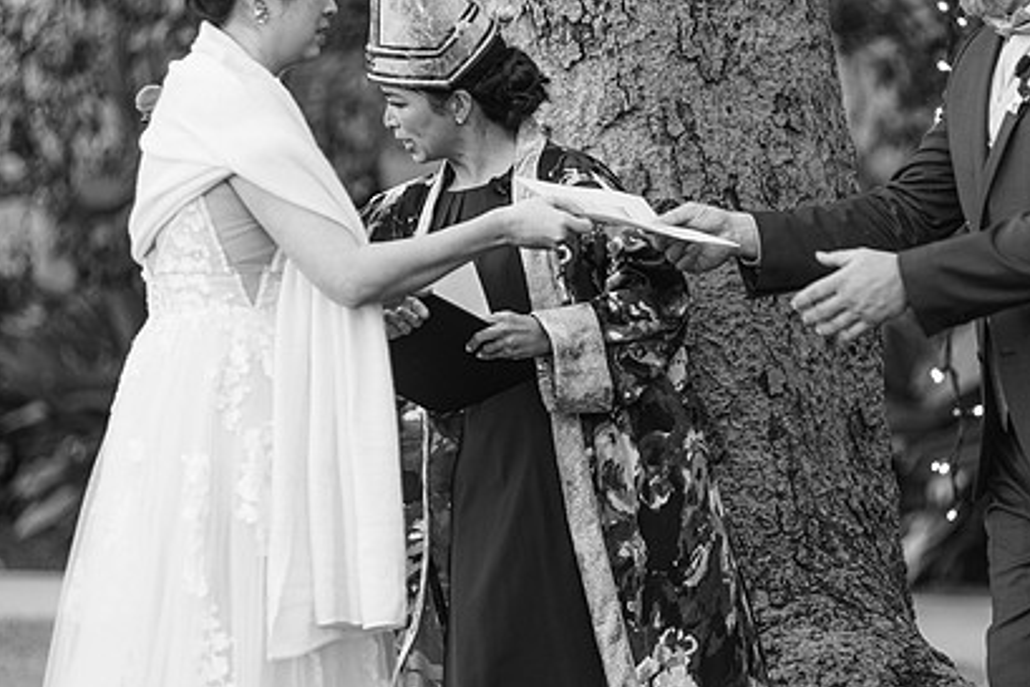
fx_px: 6897
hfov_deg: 8.5
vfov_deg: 5.7
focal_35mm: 241
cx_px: 650
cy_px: 318
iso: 360
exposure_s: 1/125
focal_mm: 170
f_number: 2.8
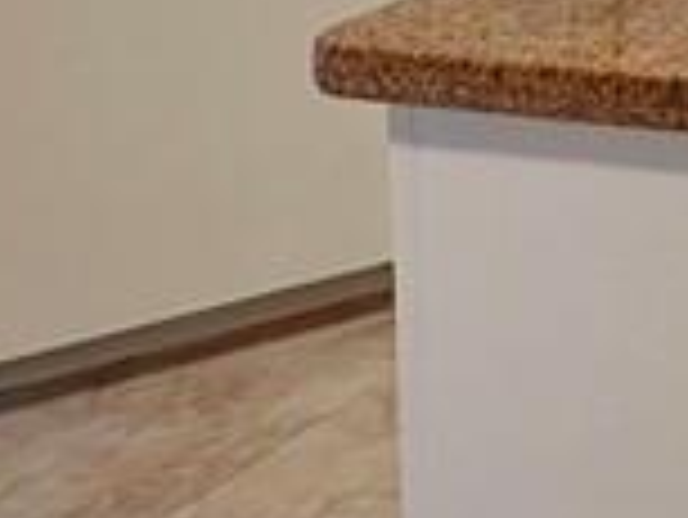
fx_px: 1591
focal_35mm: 80
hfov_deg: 12.9
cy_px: -541
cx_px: 1882
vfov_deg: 14.9
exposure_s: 1/40
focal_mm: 2.23
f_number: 1.95
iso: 44
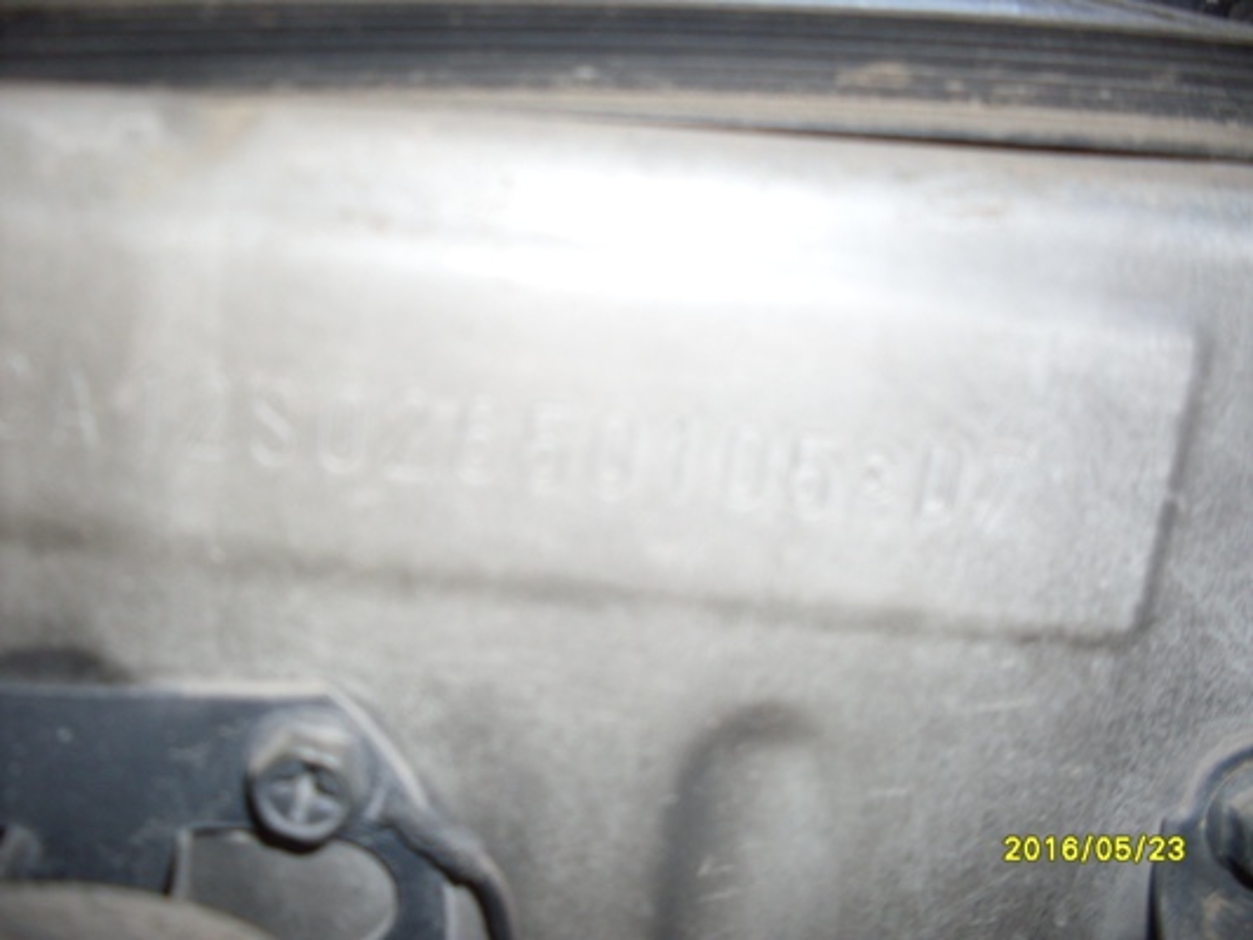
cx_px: 626
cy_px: 470
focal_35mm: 38
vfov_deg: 37.7
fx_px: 1376
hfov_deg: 49.0
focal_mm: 6.3
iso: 100
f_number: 2.8
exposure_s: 1/45
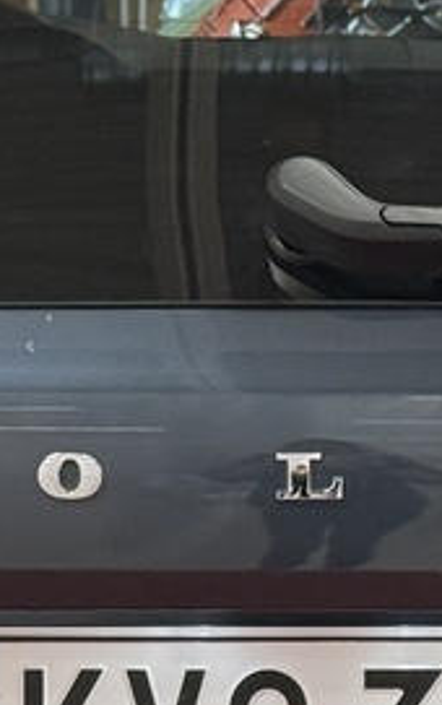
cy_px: 630
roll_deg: +0.5
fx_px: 5190
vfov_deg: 7.7
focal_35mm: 270
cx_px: 325
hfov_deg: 4.9
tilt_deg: -8.8
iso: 125
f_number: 1.78
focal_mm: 6.76
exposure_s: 1/60
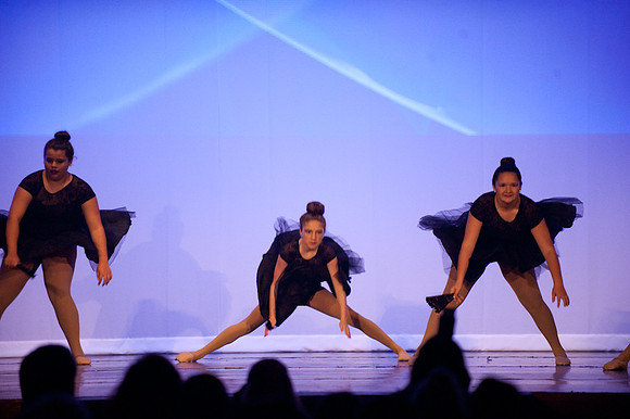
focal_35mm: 200
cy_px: 210
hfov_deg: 10.3
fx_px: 3498
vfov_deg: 6.9
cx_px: 315
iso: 3200
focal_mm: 200
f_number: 2.8
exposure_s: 1/200
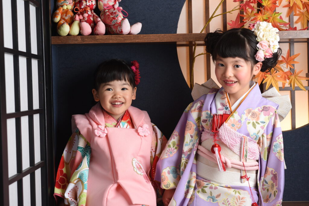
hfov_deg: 23.9
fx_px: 730
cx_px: 154
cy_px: 103
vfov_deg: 16.1
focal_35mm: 85
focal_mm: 85
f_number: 4
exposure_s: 1/160
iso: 500
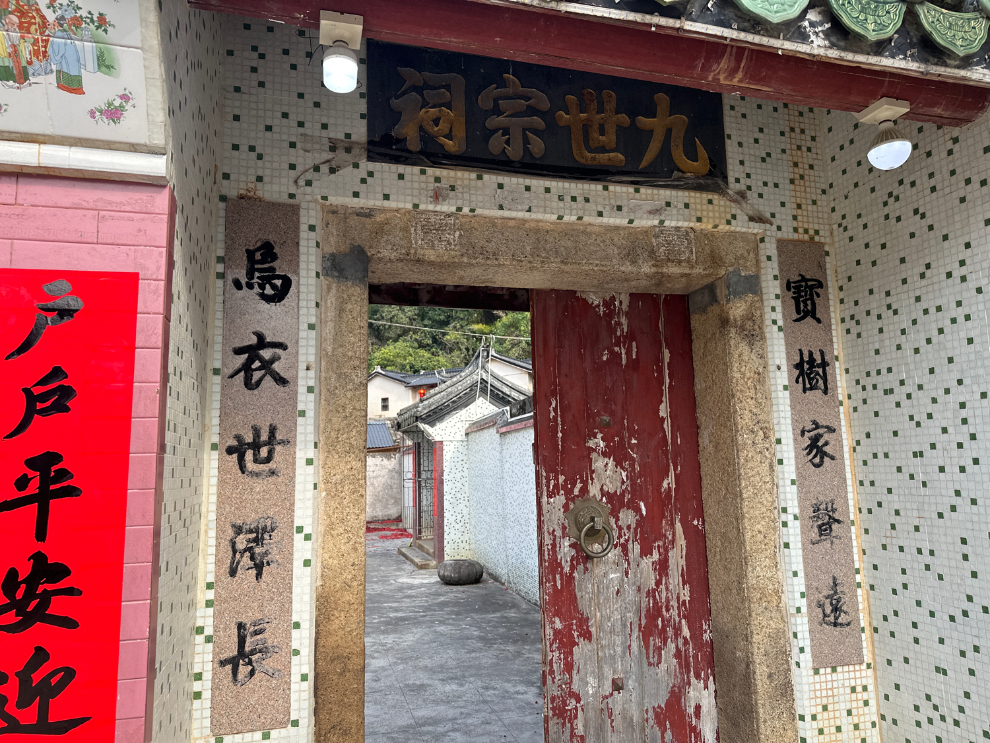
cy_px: 372
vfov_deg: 56.8
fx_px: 686
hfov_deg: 71.6
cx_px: 495
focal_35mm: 24
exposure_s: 1/1183
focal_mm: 6.86
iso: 80
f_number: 1.78
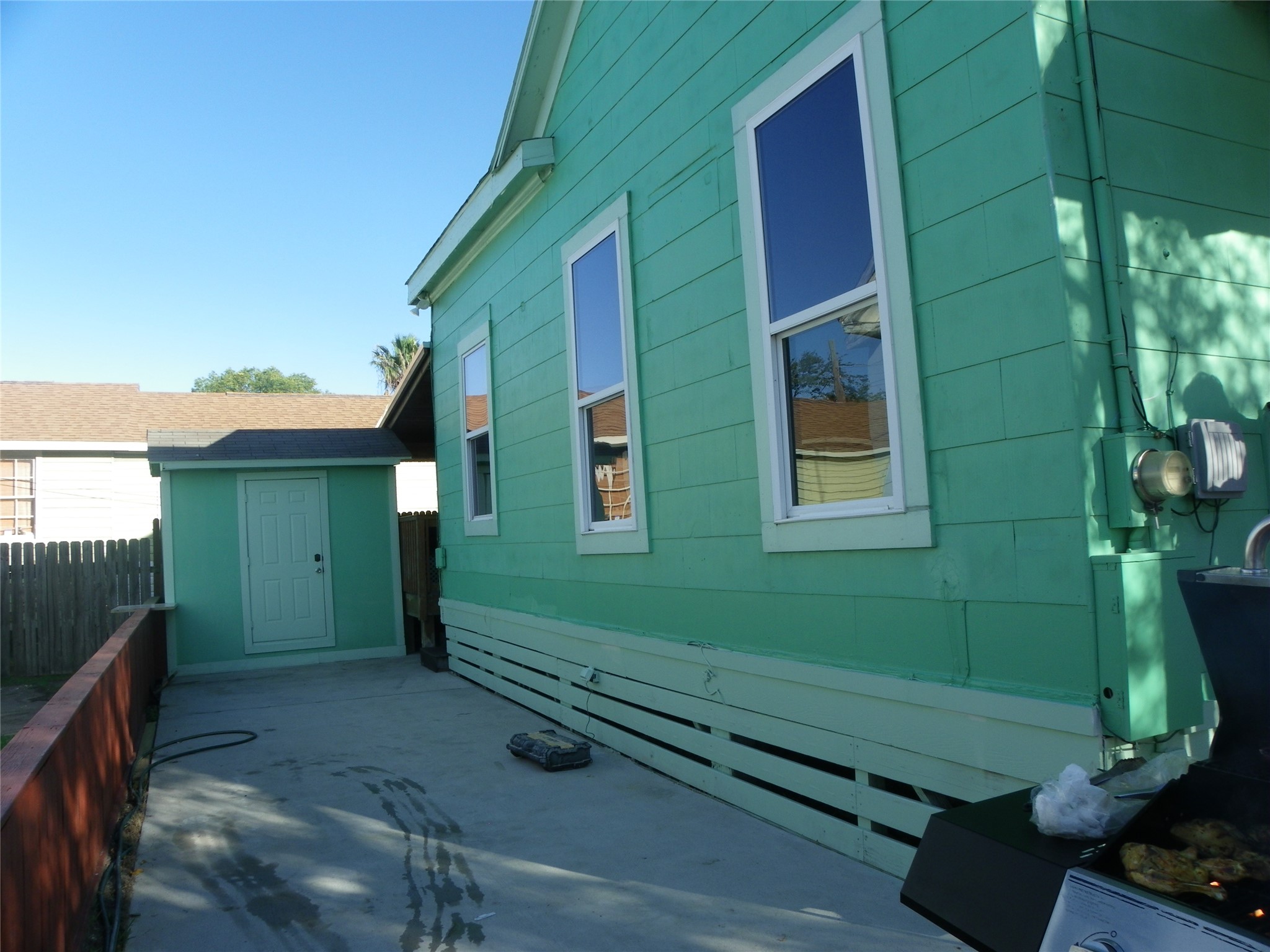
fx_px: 954
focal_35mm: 26
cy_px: 476
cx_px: 635
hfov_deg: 67.3
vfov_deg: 53.1
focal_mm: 4.6
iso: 50
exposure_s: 1/80
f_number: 7.1
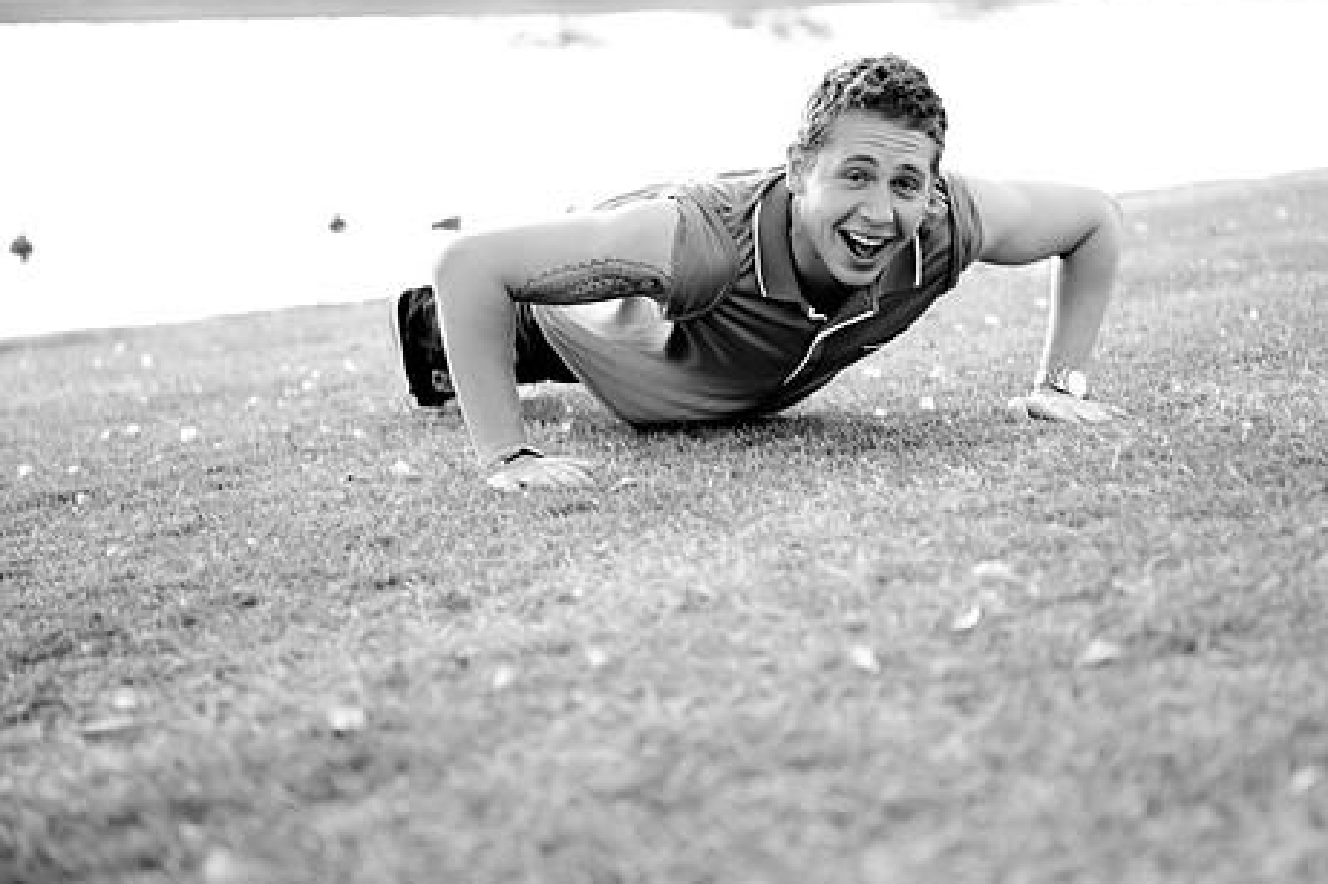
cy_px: 354
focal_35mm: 88
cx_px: 784
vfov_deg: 15.5
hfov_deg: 23.1
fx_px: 3245
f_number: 2.8
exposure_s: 1/200
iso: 200
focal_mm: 70
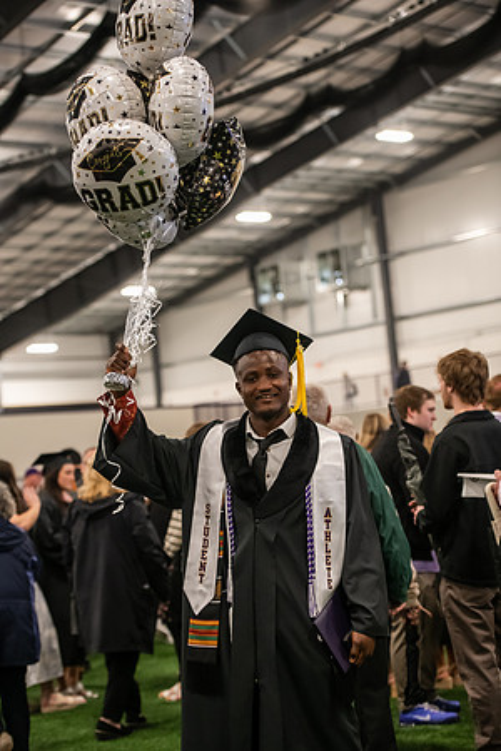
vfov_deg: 27.0
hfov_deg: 18.2
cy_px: 376
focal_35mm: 75
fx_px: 1566
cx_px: 250
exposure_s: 1/200
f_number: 3.2
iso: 3200
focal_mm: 75
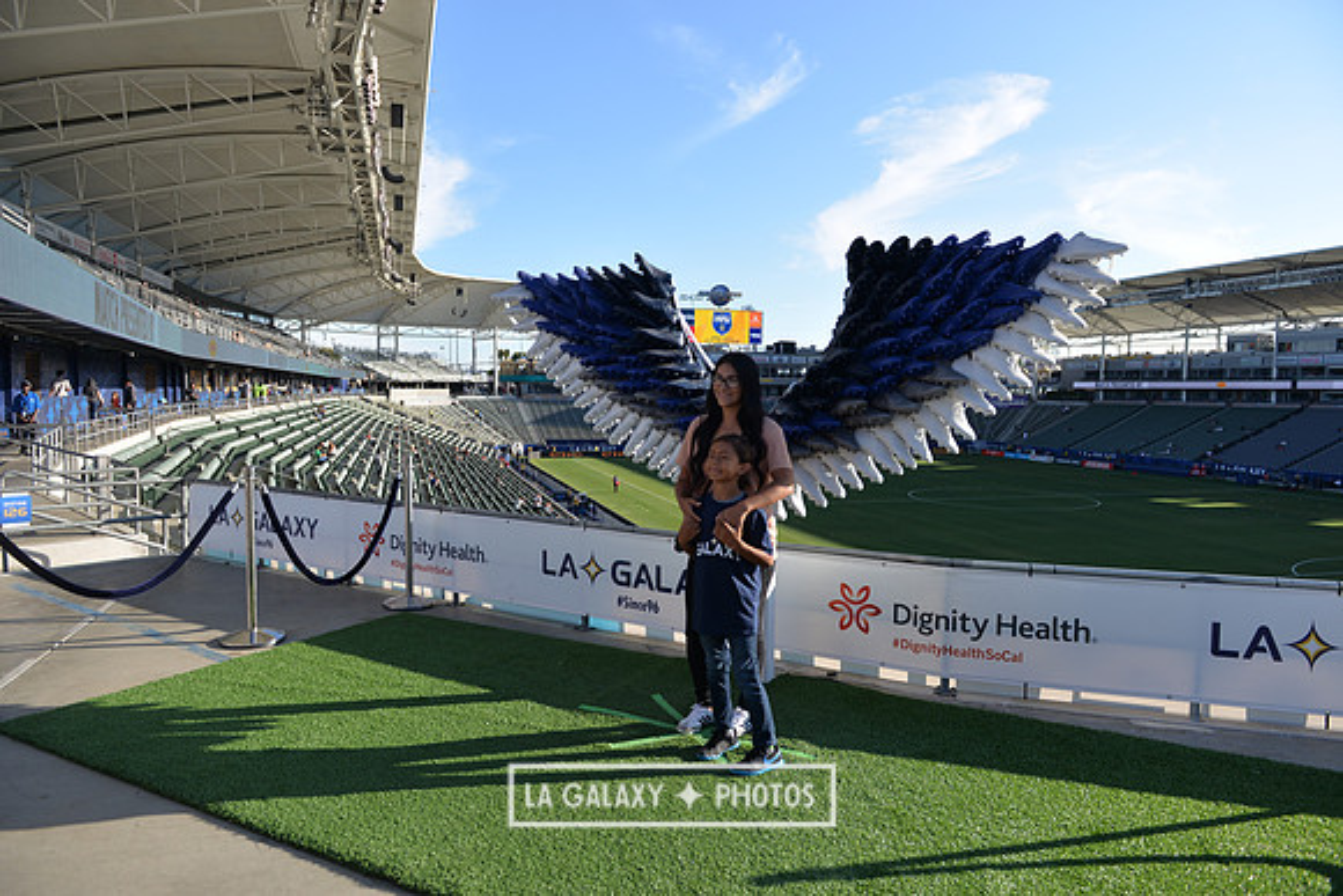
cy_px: 448
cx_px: 672
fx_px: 896
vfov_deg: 53.2
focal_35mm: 24
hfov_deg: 73.7
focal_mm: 24
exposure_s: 1/640
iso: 100
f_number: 4
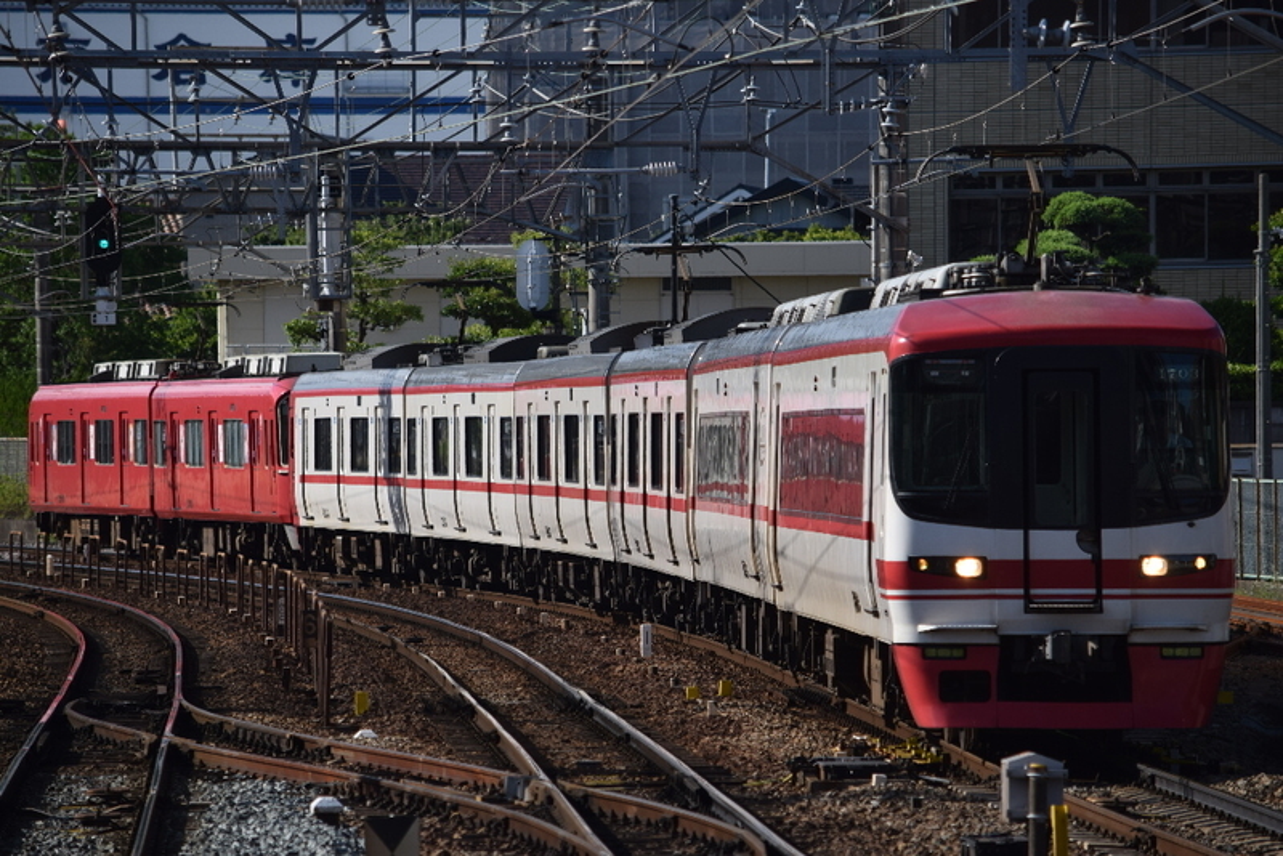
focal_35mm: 315
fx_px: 11230
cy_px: 428
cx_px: 642
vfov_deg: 4.4
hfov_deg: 6.5
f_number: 7.1
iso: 100
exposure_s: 1/640
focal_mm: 210
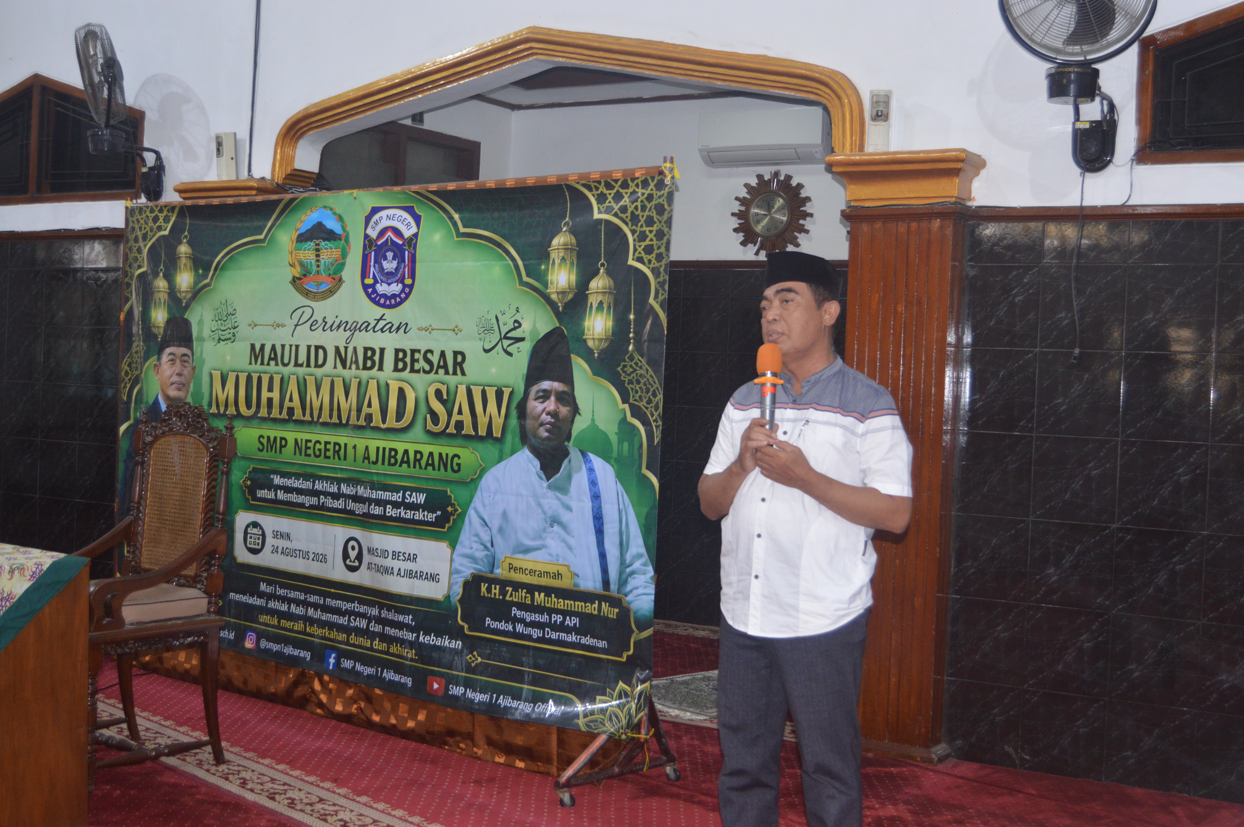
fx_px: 1554
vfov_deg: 29.8
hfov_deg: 43.6
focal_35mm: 45
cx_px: 622
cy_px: 414
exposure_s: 1/60
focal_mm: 30
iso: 900
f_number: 4.2
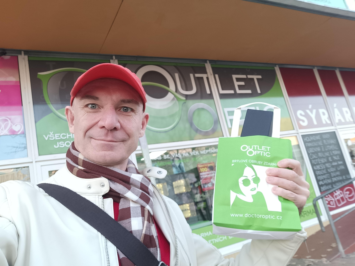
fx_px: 297
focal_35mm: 29
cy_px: 133
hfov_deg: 61.7
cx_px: 178
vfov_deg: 48.2
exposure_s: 1/100
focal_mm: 3.82
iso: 271
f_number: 2
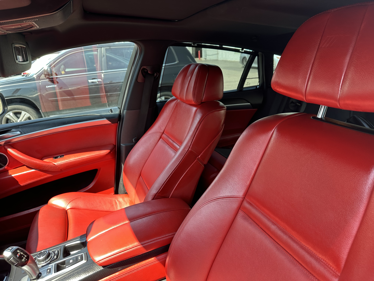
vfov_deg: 56.8
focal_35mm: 24
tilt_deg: -18.7
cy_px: 140
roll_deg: +3.6
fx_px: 259
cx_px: 187
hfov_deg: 71.6
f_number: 1.78
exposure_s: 1/179
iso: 64
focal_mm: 6.86
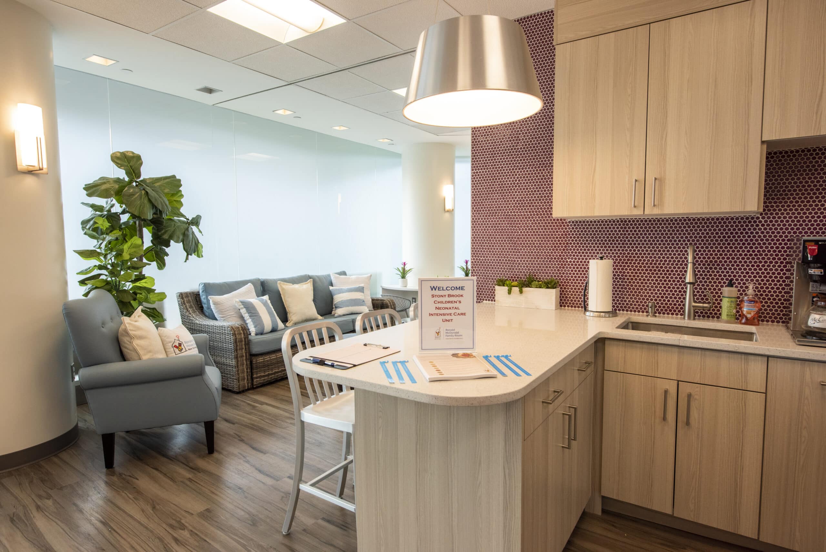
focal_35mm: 20
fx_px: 459
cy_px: 276
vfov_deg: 62.0
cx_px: 413
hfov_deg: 84.0
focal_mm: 20
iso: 1000
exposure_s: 1/125
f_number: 7.1
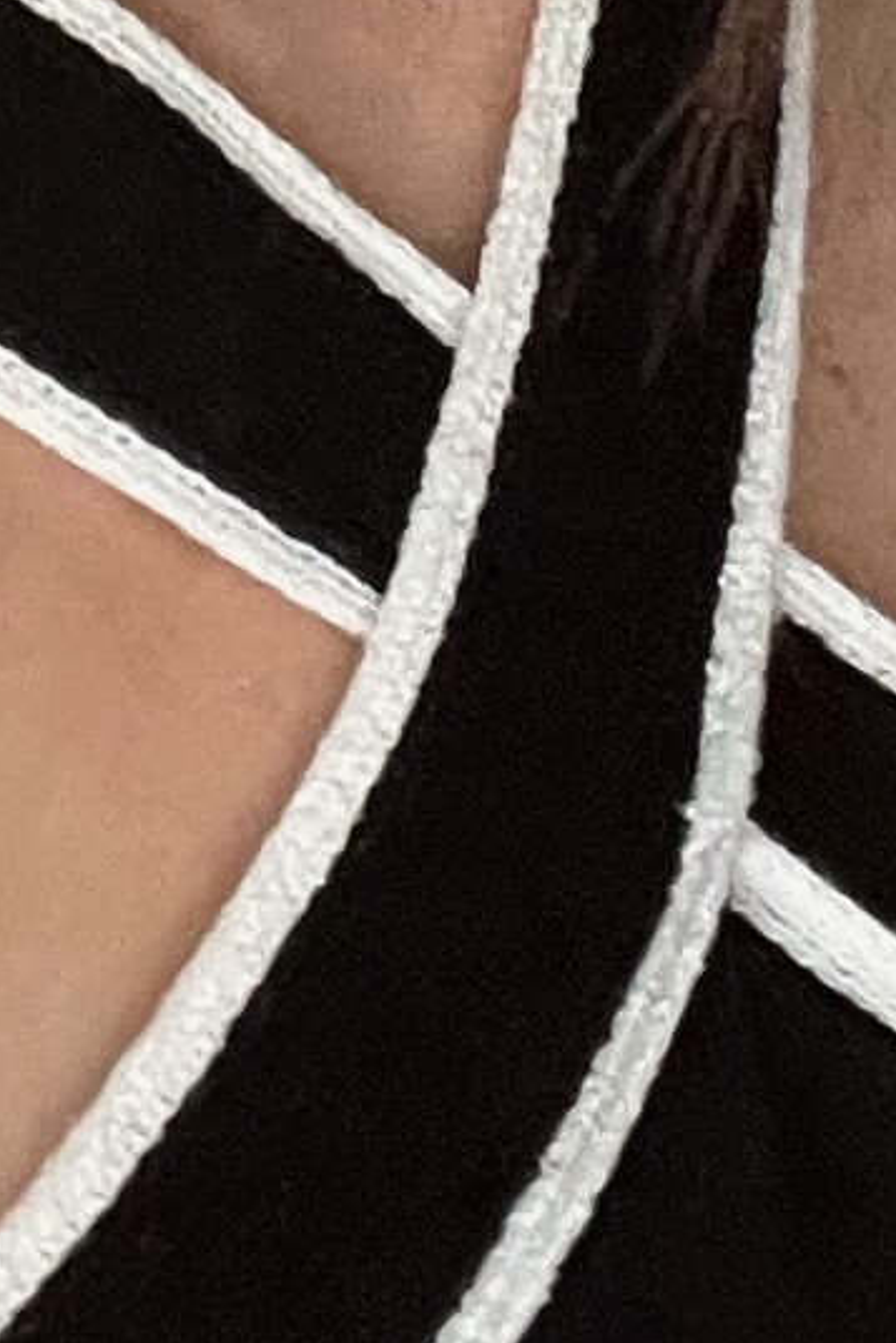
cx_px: 75
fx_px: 6715
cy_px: -997
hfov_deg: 7.6
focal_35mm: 180
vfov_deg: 10.8
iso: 250
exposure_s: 1/60
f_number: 2.2
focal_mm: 2.71
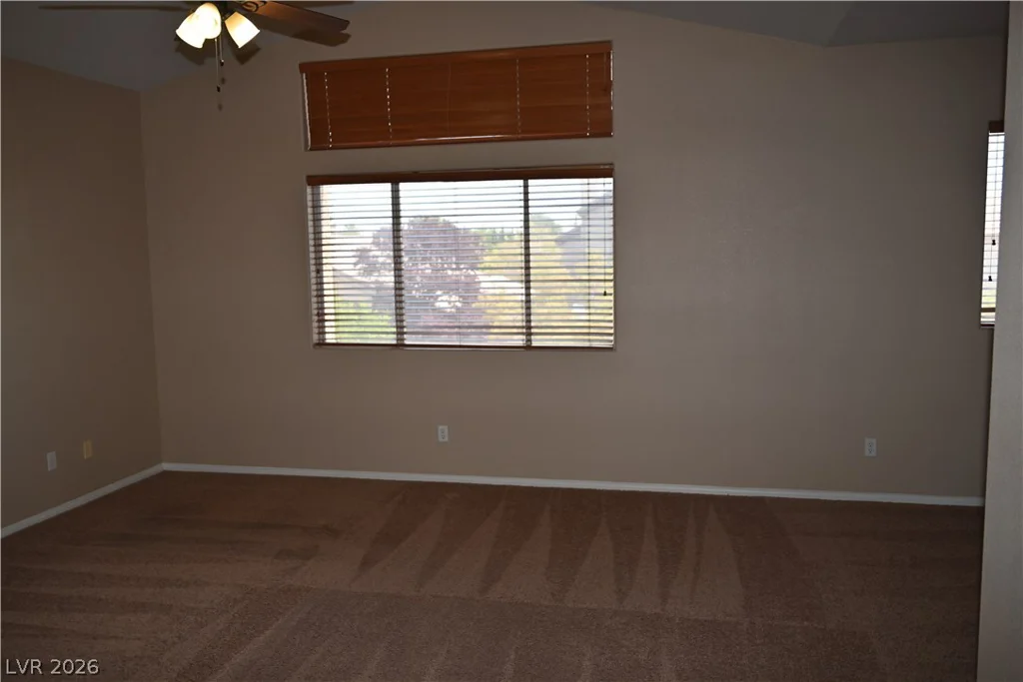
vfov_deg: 43.0
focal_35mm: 30
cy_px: 341
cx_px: 512
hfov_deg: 61.1
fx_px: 867
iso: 200
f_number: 4.5
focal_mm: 30.5
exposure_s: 1/80
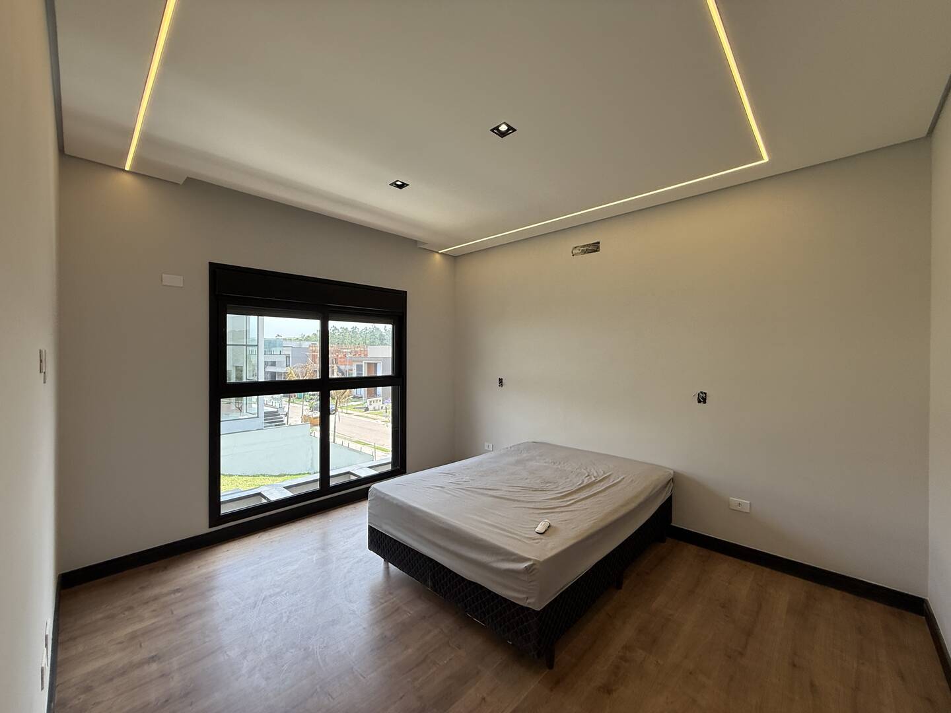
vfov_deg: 85.7
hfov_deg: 102.1
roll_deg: -0.7
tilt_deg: +0.1
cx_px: 476
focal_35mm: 14
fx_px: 385
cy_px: 356
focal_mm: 2.22
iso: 64
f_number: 2.2
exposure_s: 1/281
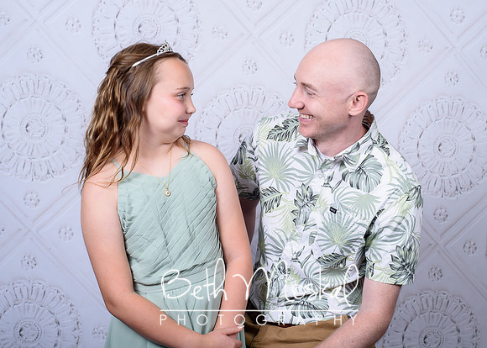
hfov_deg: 29.4
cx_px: 321
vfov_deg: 21.3
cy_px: 150
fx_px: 922
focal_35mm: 67
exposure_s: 1/200
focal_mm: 50
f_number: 5.6
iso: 100
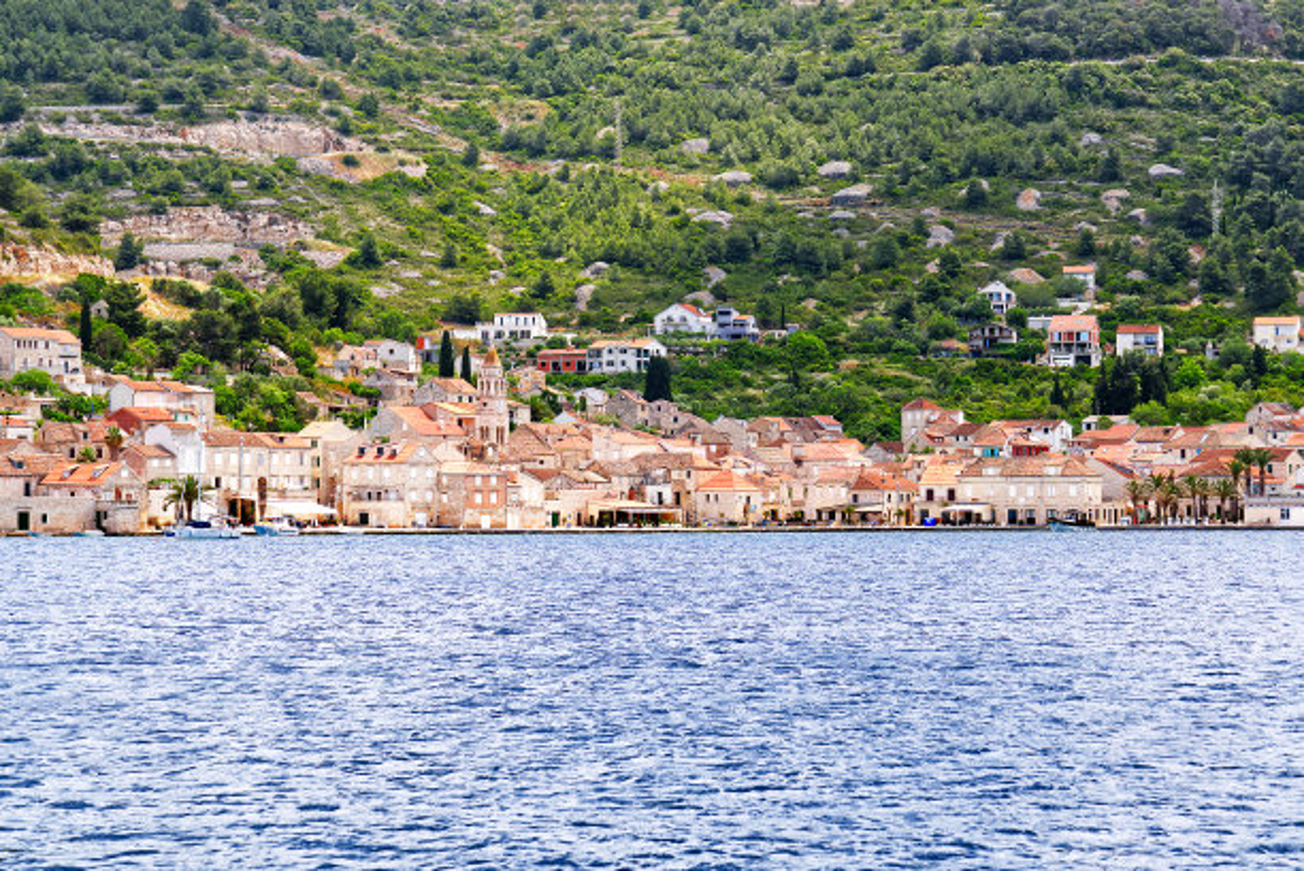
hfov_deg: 19.4
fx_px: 3806
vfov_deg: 13.1
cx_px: 652
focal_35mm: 105
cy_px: 436
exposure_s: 1/500
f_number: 5
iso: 100
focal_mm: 70
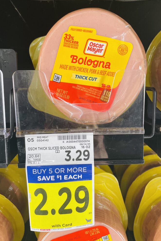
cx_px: 86
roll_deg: +1.9
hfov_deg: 46.4
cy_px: 117
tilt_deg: -8.5
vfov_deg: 65.5
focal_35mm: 28
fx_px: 188
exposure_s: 1/120
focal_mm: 4.2
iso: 80
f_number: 1.6
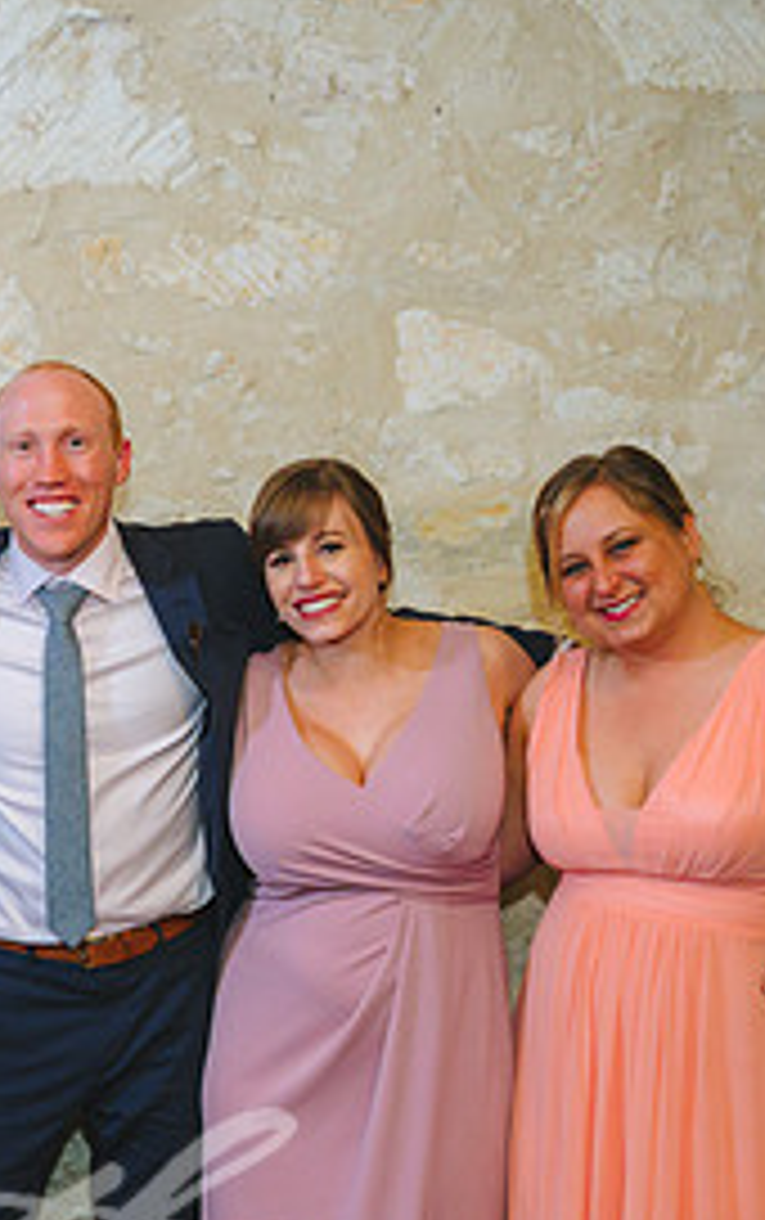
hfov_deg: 17.3
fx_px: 2462
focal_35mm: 74
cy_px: 855
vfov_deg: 27.6
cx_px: 36
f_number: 2.8
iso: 2000
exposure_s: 1/80
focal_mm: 34
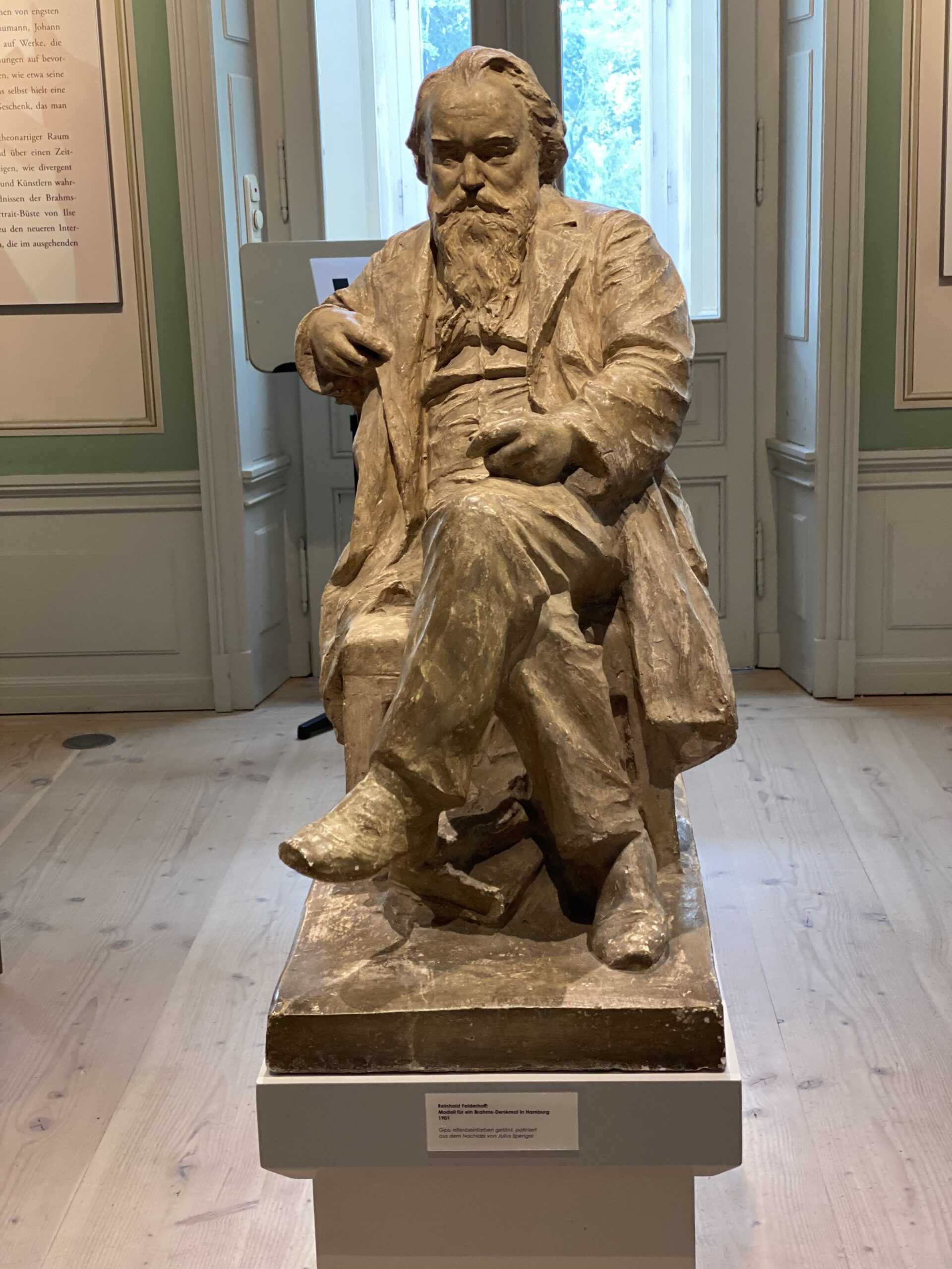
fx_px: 1907
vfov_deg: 36.8
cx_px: 476
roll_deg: +1.9
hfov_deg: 28.0
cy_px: 634
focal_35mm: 52
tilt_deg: -12.6
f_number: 2
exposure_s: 1/33
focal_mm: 6
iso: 125
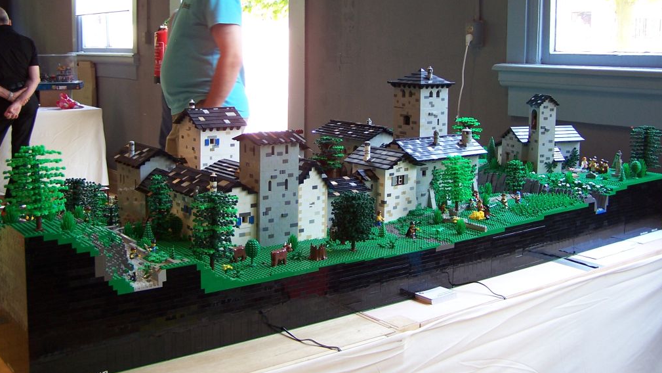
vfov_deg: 28.2
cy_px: 131
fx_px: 737
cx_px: 329
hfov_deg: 48.3
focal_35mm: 42
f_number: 2.8
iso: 80
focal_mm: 6.3
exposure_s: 1/20
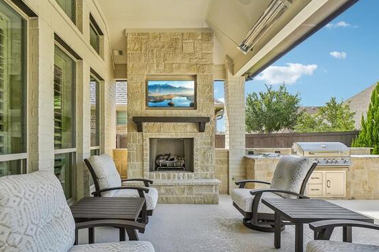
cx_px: 174
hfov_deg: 81.1
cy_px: 141
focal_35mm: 21
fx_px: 221
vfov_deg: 59.2
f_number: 8
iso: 400
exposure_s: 1/200
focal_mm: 12
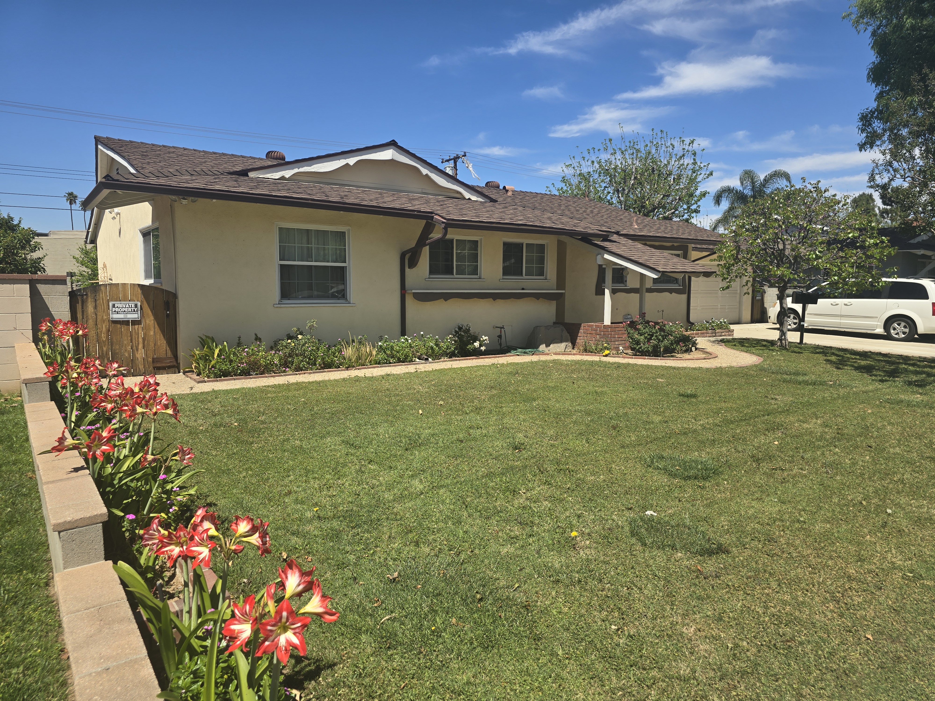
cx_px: 468
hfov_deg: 73.9
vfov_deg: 58.9
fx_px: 621
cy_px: 350
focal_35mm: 23
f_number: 1.7
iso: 12
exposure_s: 1/836
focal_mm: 6.3
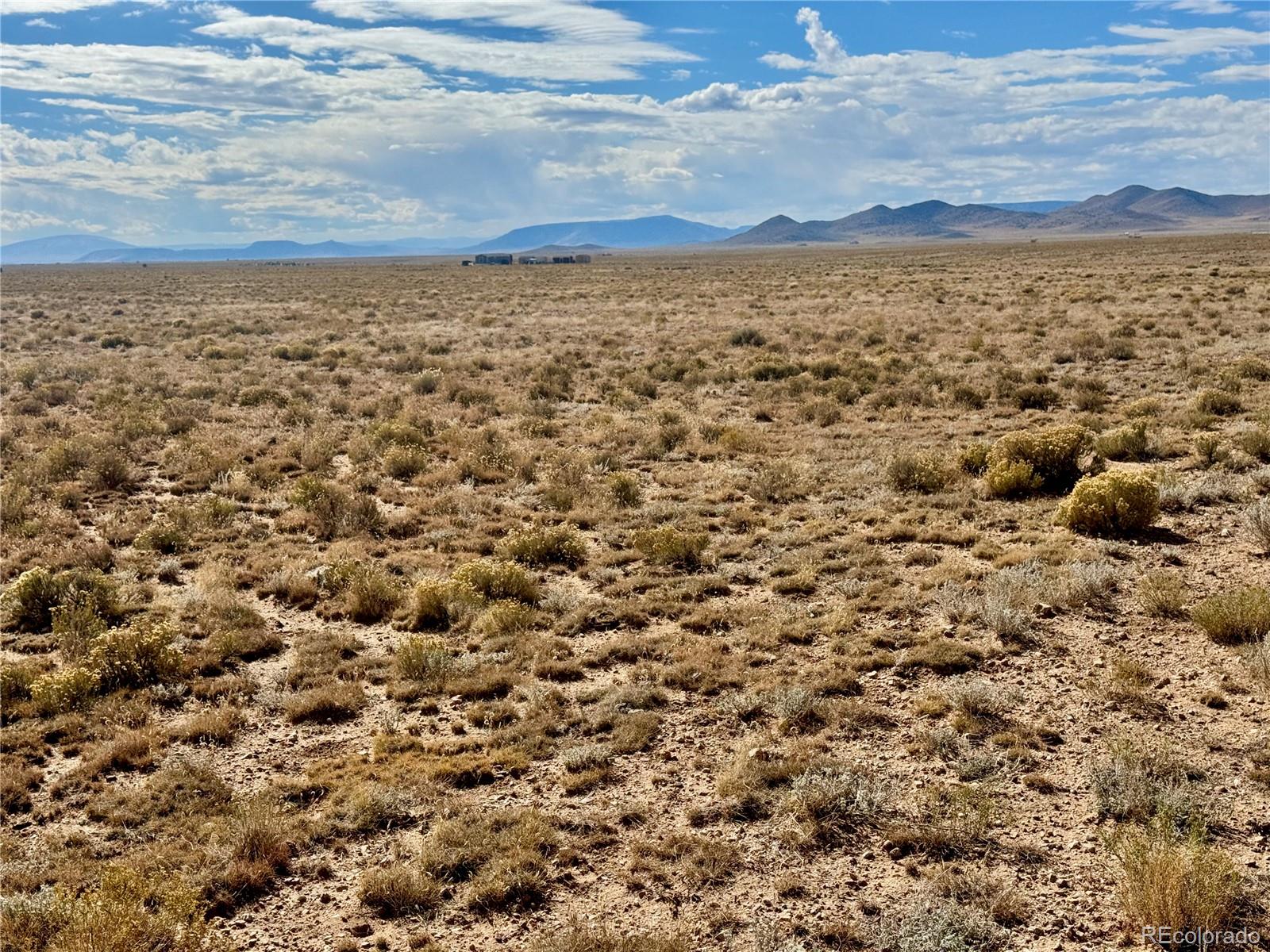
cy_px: 476
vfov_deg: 30.3
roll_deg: +2.1
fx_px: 1761
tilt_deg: -7.5
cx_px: 635
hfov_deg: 39.7
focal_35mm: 48
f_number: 1.78
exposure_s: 1/9009
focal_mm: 6.76
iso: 80
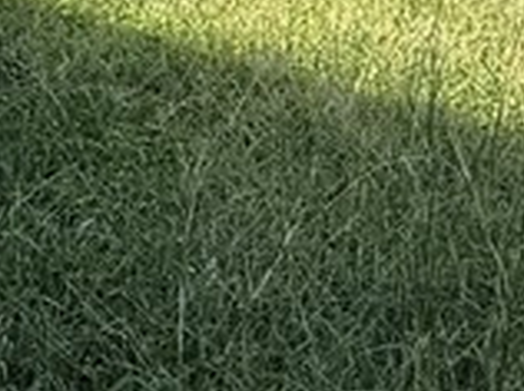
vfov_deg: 14.5
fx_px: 1375
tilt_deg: -8.2
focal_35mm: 91
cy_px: -278
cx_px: 126
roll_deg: -3.5
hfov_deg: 21.4
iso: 50
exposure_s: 1/970
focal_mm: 2.22
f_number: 2.2
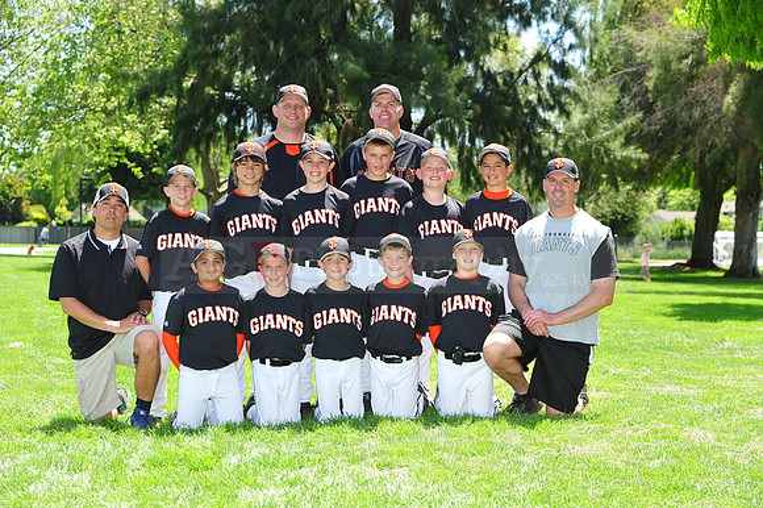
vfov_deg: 8.3
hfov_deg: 12.5
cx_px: 382
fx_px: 3495
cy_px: 254
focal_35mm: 165
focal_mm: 165
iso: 200
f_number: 7.1
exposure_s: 1/200
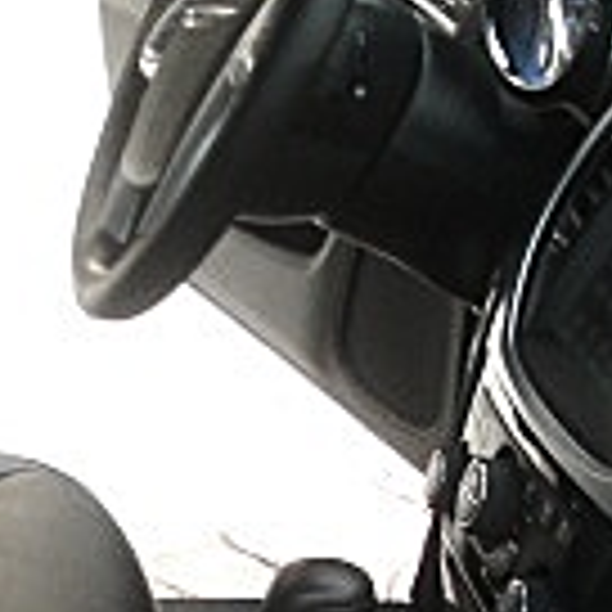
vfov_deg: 11.3
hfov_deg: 11.6
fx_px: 3000
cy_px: 810
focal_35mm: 150
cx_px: 90
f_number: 2.8
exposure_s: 1/80
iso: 200
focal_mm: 6.3
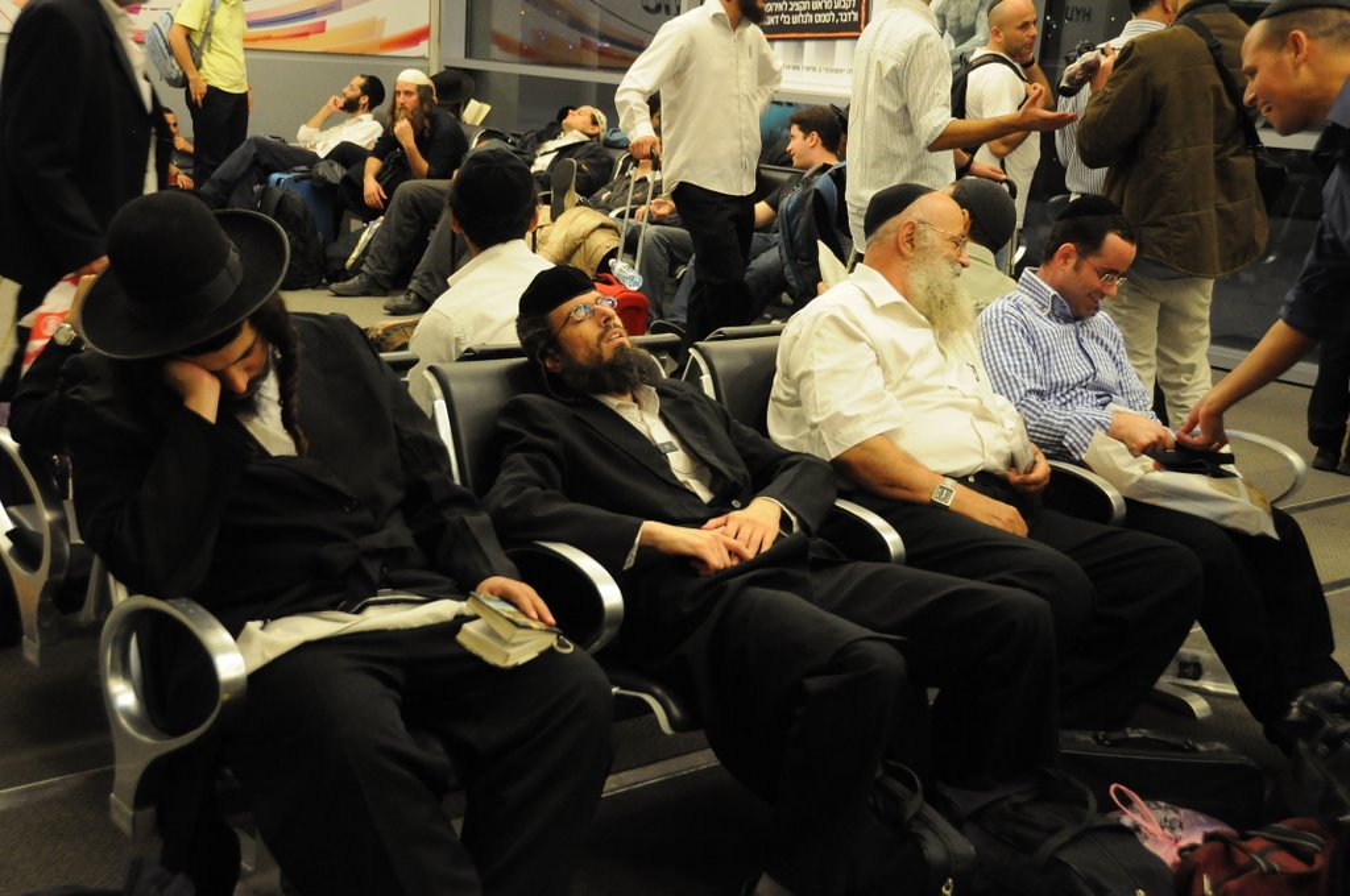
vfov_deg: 28.9
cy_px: 448
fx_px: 1742
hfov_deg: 42.4
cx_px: 675
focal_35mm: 46
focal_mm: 31
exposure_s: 1/60
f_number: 4
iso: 2500
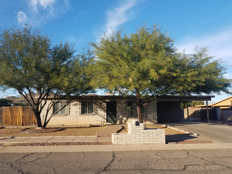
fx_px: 174
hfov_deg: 67.3
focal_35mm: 26
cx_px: 116
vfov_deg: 53.1
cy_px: 87
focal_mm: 4.2
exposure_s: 1/966
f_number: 1.7
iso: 40
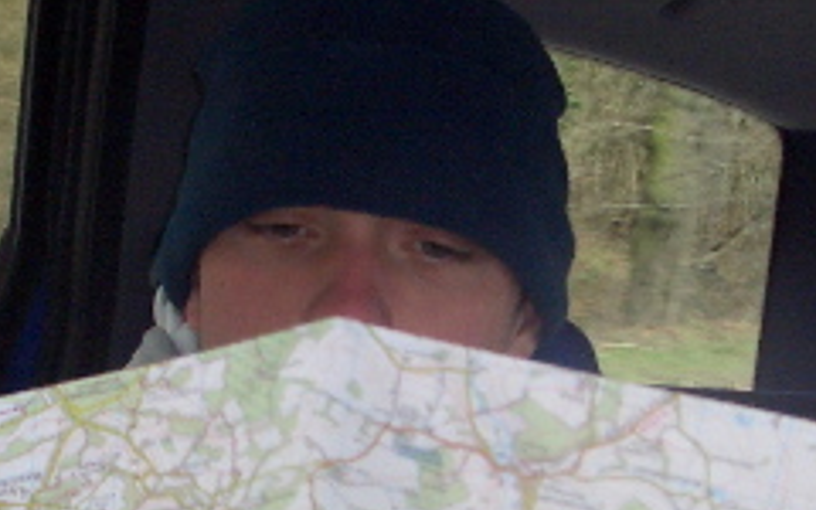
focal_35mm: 99
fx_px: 2202
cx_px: 360
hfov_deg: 21.0
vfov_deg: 13.2
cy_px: 394
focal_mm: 5.8
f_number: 2.6
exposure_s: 1/60
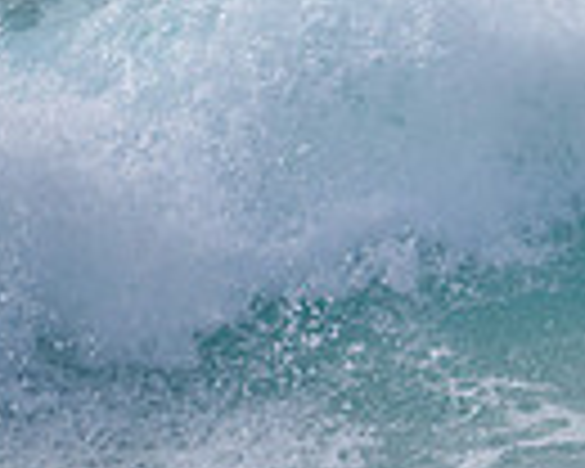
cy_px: 129
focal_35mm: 2568
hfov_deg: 0.8
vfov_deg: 0.6
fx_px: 44462
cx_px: 1235
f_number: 5.6
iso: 140
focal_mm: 500
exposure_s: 1/2000
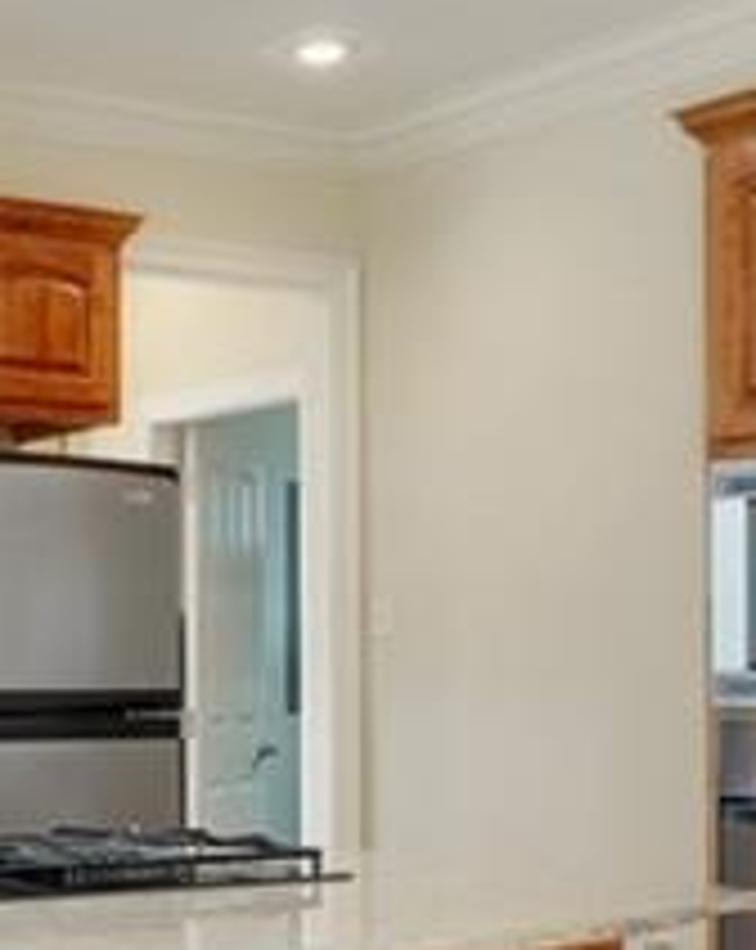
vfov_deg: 25.9
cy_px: 653
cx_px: -36
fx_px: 2048
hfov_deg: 20.1
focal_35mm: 73
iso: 800
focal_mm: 16
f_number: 11
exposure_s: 1/4
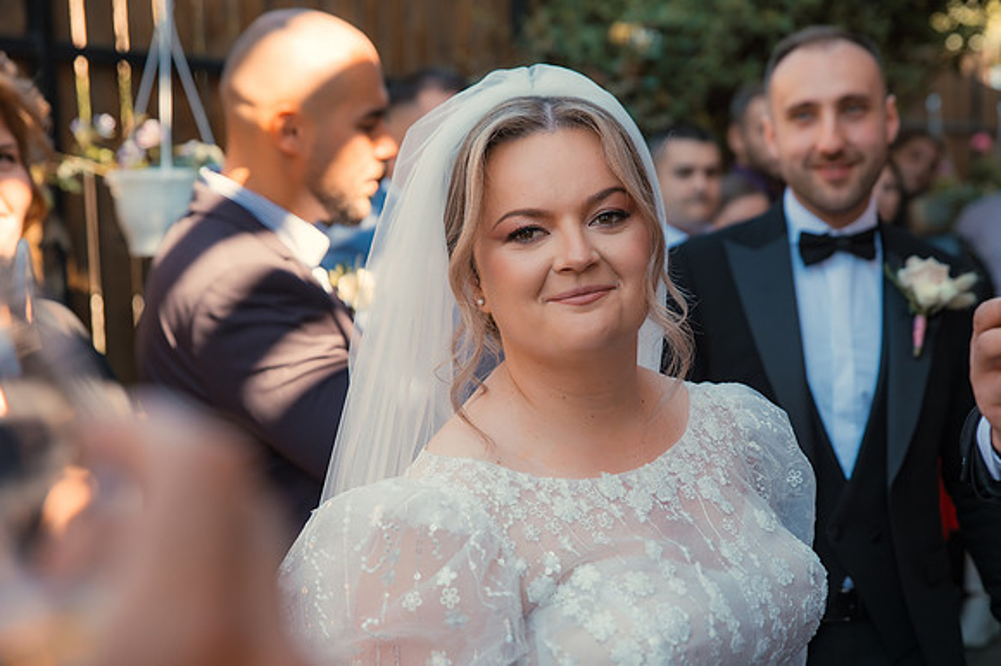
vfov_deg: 19.7
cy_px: 355
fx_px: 1914
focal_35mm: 69
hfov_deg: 29.3
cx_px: 556
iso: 200
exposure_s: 1/250
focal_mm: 62
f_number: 3.5
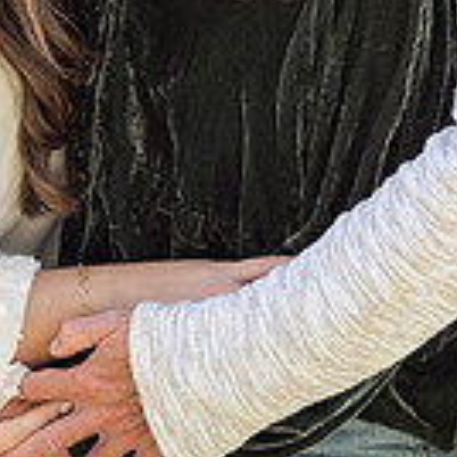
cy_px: -159
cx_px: 44
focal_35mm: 313
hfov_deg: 5.6
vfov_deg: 5.6
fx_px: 4675
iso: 400
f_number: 2.5
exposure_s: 1/1250
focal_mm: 85
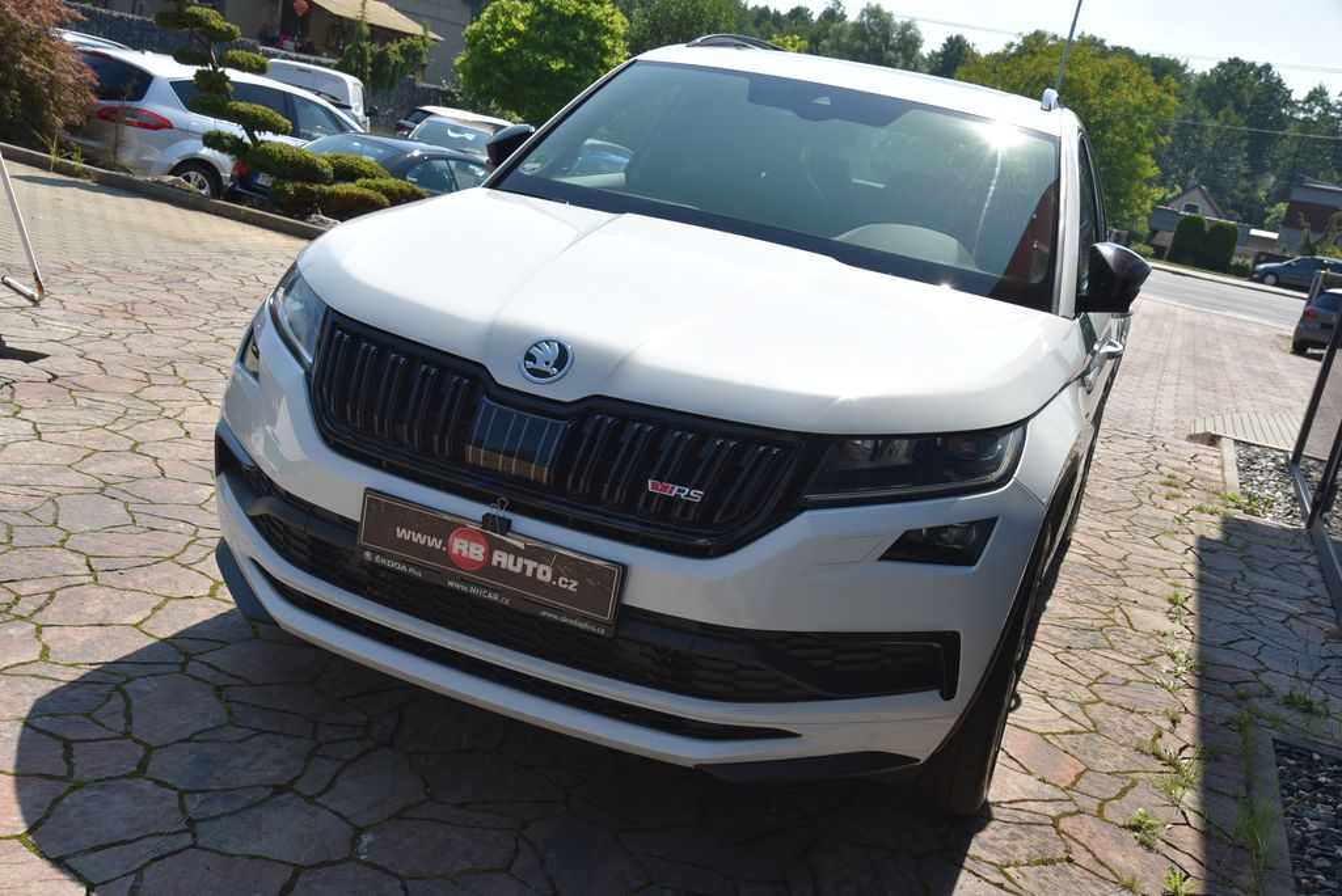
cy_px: 448
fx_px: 1417
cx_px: 671
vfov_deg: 35.1
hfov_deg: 50.7
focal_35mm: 38
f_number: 10
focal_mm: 38
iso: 500
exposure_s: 1/400
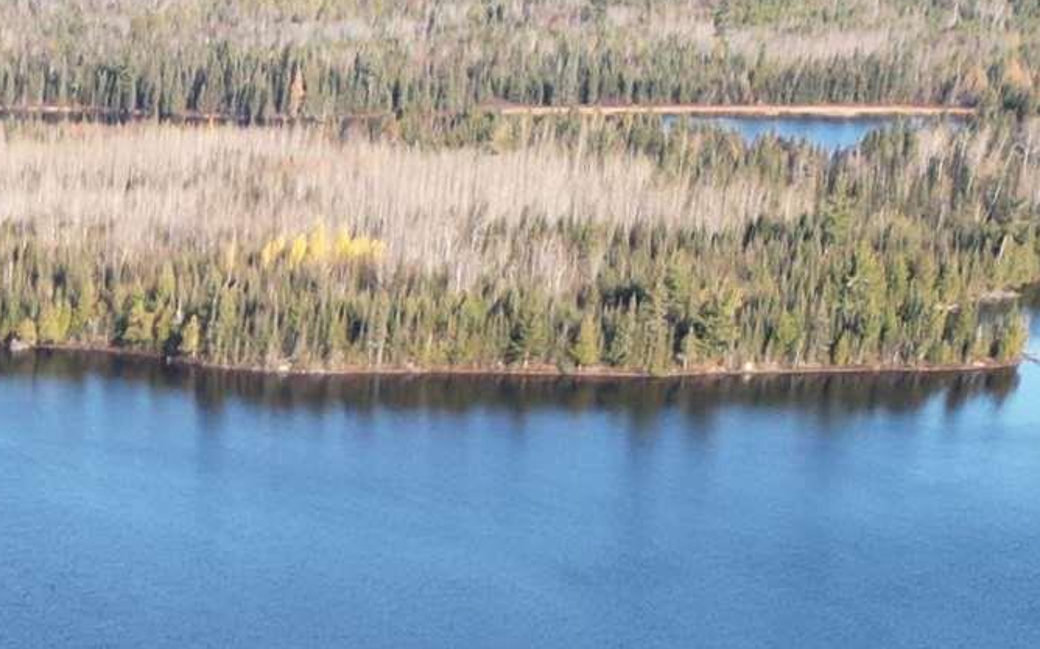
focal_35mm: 117
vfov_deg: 9.5
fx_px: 3315
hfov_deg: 16.5
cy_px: 1709
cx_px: -441
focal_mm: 6.72
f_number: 1.7
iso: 100
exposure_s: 1/90
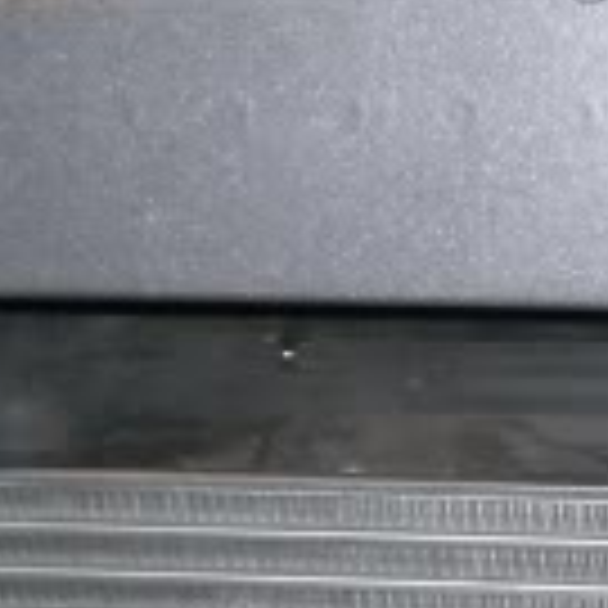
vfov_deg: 10.8
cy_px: 775
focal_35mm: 159
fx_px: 3160
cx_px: 860
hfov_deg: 10.7
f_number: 2.7
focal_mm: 6.2
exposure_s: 1/60
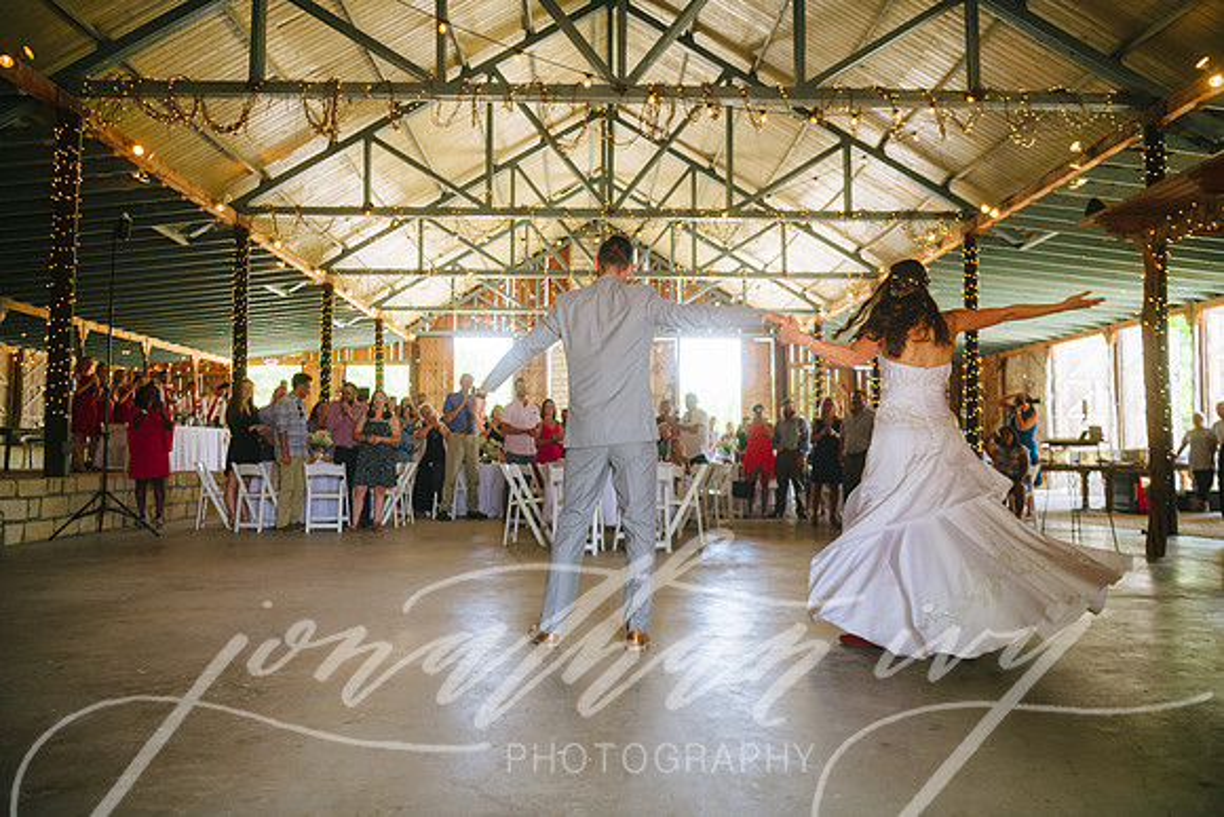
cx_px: 612
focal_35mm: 28
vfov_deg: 46.4
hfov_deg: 65.5
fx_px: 952
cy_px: 408
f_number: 2.8
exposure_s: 1/160
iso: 160
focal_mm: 28
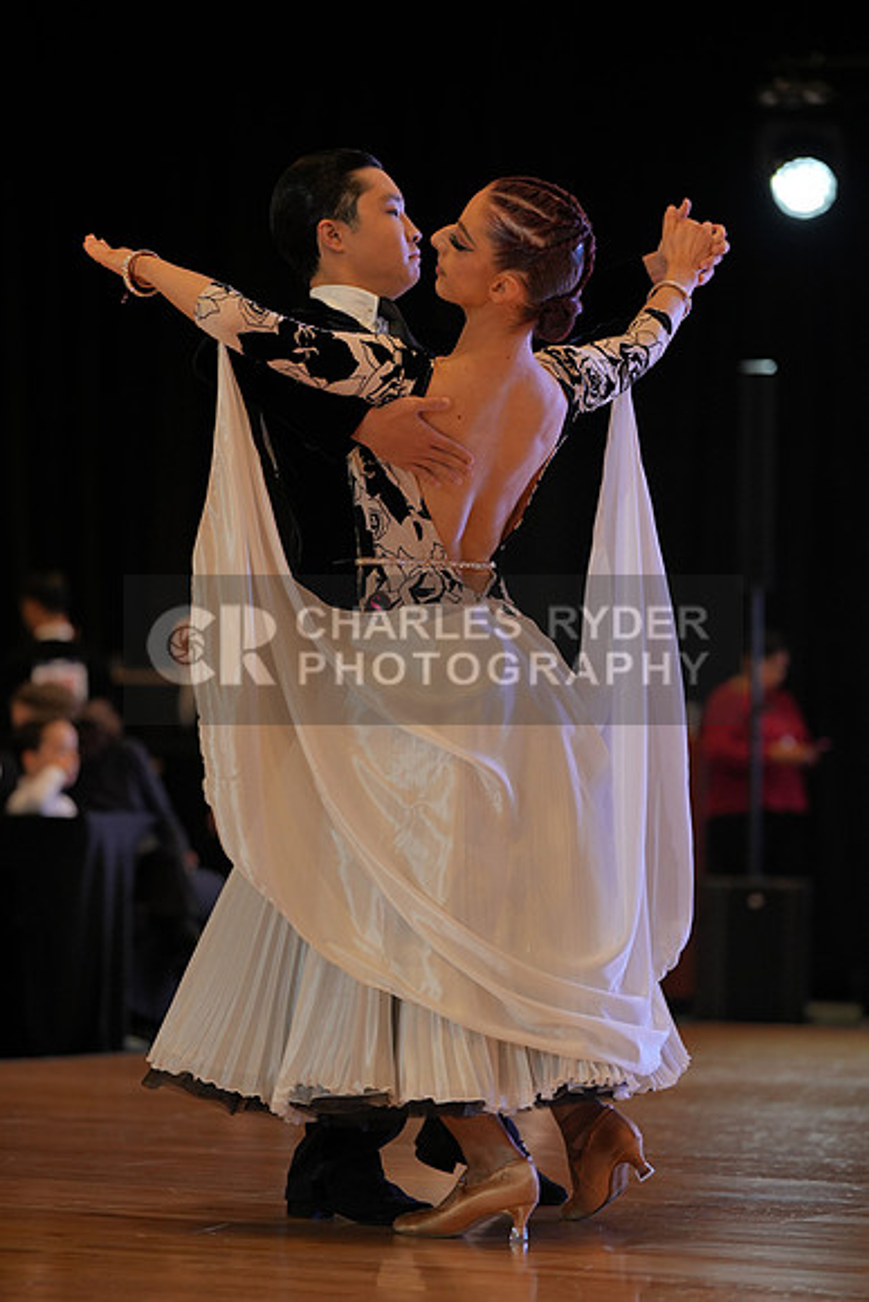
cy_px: 651
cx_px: 434
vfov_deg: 17.2
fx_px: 4306
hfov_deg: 11.5
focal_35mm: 119
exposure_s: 1/500
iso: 1000
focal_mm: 119
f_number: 2.8
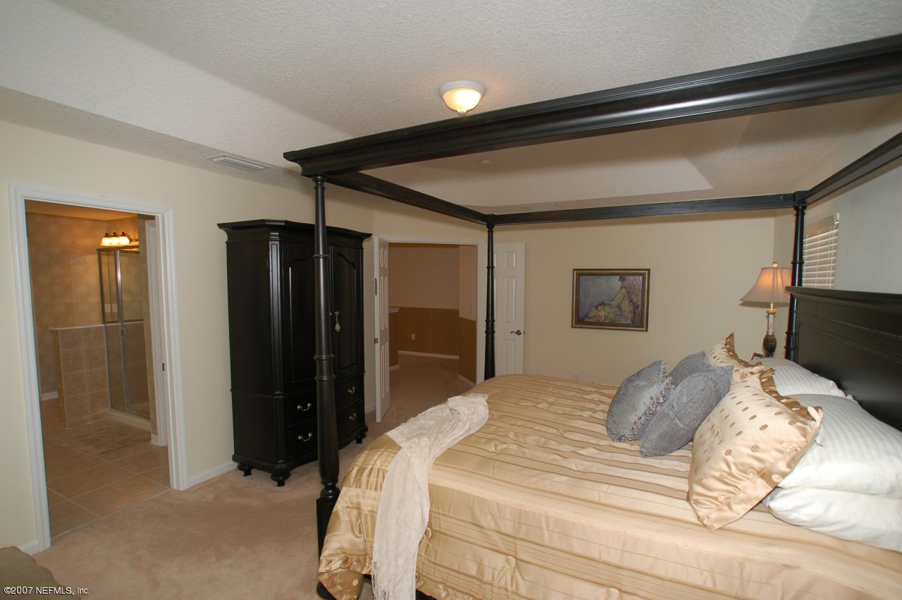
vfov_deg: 72.0
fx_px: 413
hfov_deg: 95.0
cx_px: 451
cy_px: 300
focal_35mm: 16
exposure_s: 1/30
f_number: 5.6
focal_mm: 11
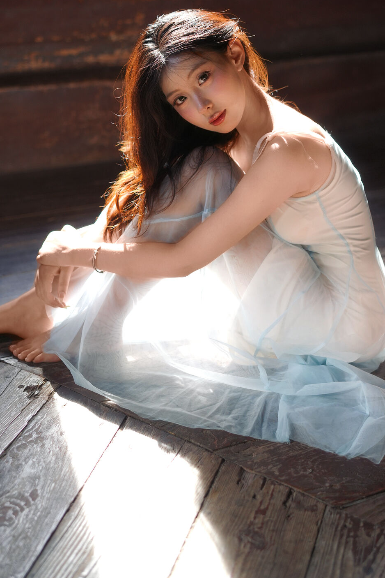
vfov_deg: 31.3
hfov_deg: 21.2
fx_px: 1026
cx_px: 181
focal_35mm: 64
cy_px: 230
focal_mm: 50
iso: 400
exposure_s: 1/1600
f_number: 2
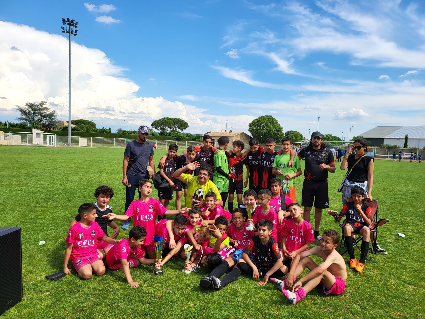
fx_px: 295
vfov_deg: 56.8
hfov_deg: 71.6
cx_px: 212
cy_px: 160
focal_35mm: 24
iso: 40
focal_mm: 5
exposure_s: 1/1824
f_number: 1.8
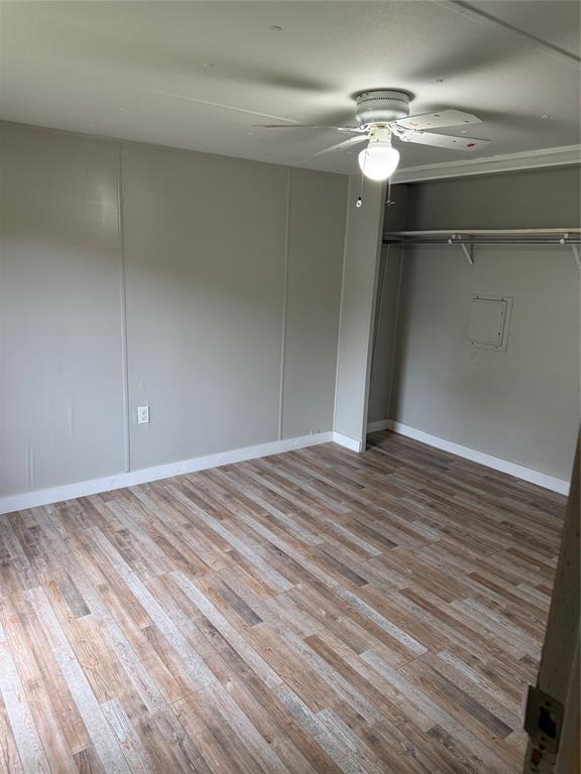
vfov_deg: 71.6
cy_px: 387
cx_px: 290
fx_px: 537
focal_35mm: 24
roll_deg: -3.0
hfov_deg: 56.8
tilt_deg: -12.4
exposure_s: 1/120
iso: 250
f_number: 1.78
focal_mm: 6.76
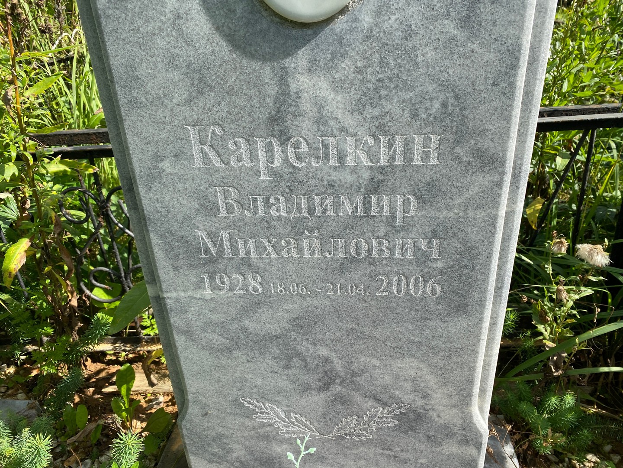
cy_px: 234
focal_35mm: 26
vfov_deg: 53.1
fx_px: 468
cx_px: 312
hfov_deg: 67.3
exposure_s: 1/1412
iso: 32
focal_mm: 4.25
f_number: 1.8
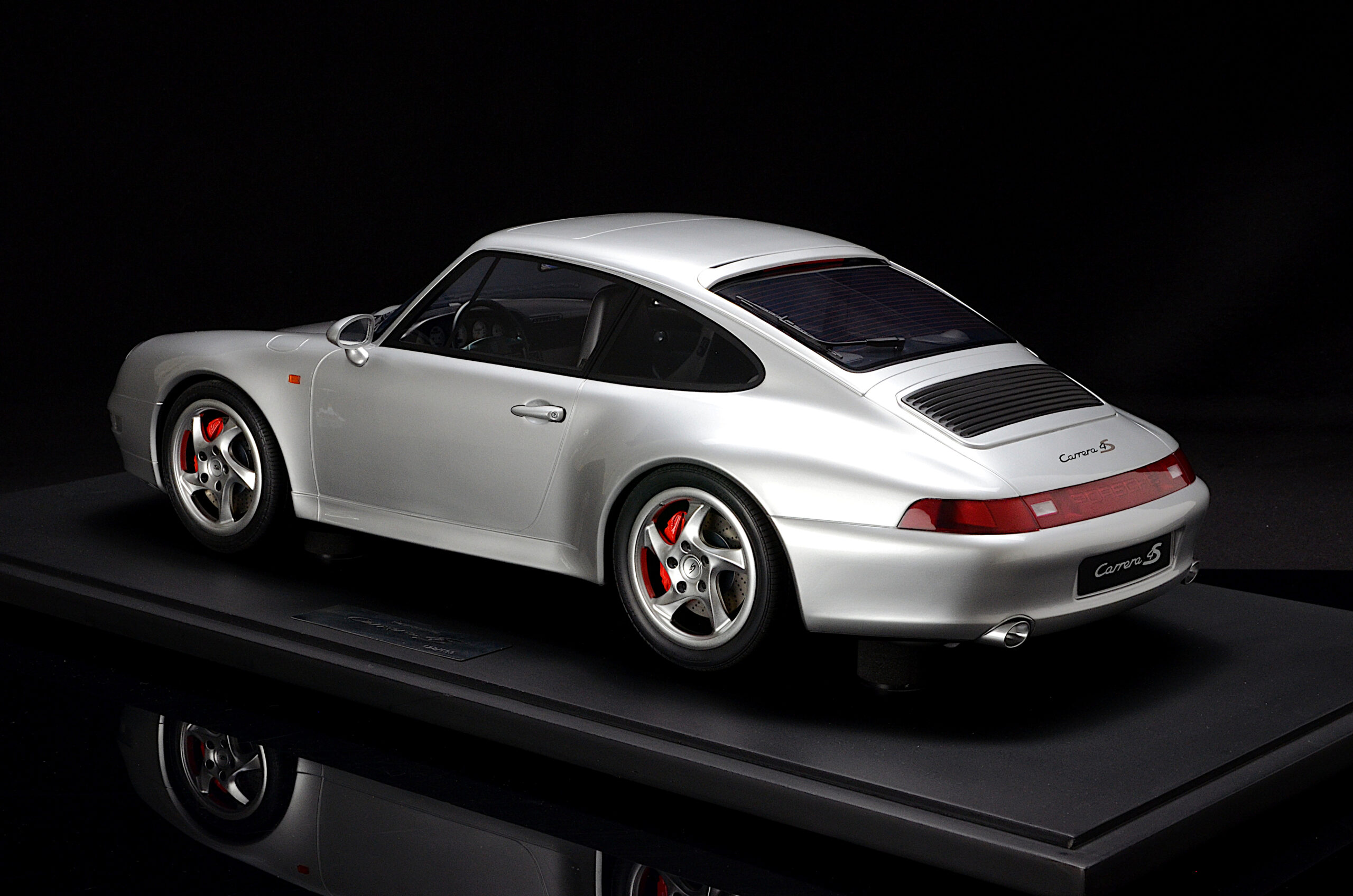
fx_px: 2532
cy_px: 448
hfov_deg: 29.9
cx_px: 676
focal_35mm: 68
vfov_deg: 20.1
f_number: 18
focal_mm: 45
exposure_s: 1/15
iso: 1000
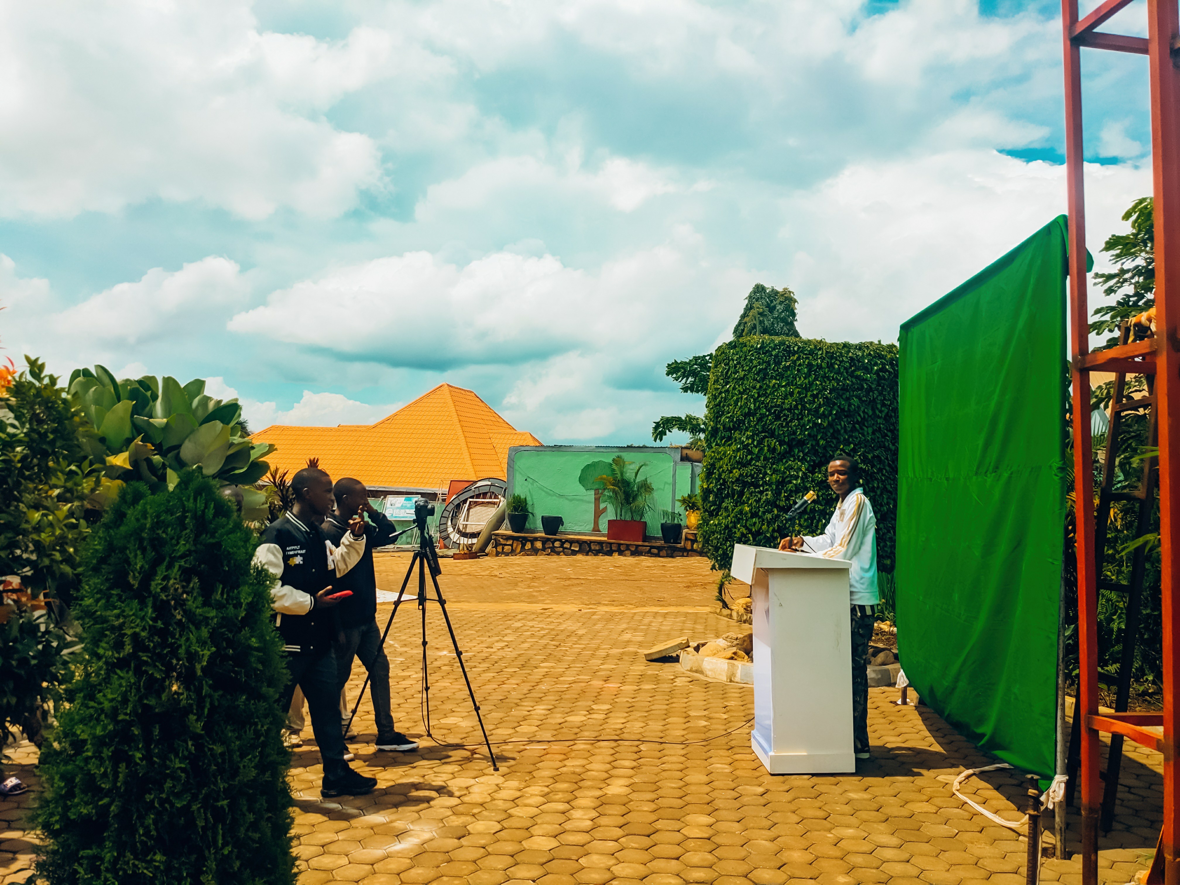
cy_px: 442
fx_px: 920
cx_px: 590
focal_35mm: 27
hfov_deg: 65.3
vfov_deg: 51.4
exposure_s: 1/7800
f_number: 1.7
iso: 89
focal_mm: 4.38
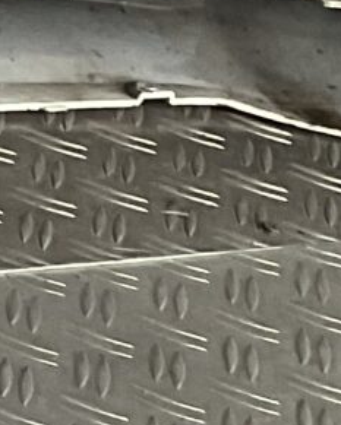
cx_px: -1503
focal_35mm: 249
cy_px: -162
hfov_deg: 4.8
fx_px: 3140
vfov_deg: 7.7
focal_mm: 3
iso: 40
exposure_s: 1/50
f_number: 1.8
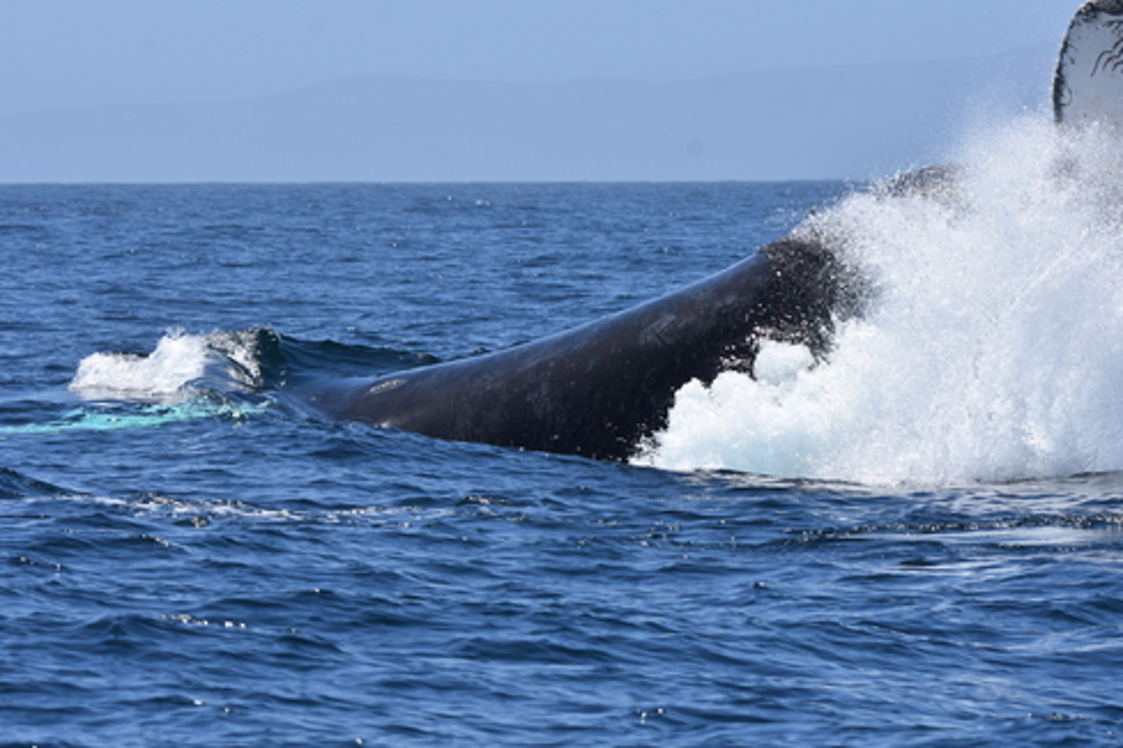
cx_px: 610
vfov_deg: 4.0
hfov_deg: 6.0
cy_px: 390
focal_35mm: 344
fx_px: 10727
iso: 280
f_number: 8
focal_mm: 200
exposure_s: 1/1000
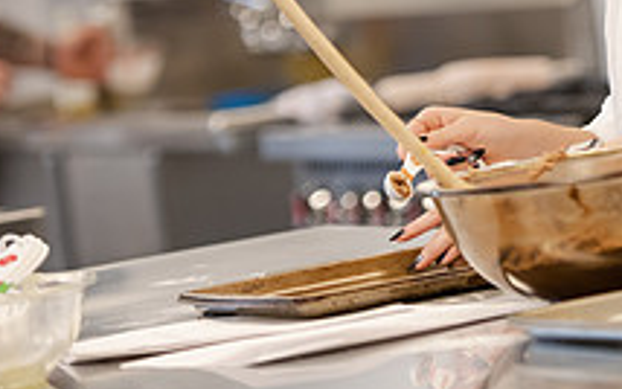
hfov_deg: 6.7
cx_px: 706
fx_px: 5258
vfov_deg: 4.2
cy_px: -120
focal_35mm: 310
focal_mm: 112
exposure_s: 1/200
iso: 800
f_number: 3.2
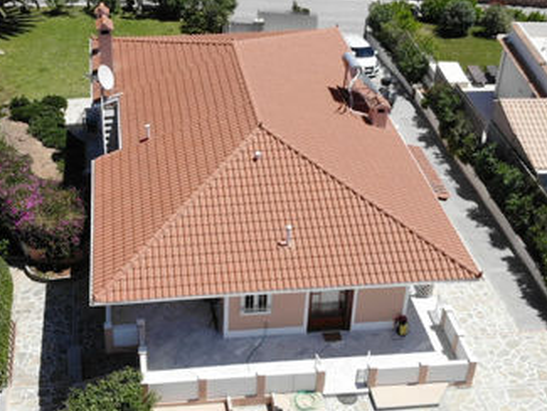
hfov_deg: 36.6
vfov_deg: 28.0
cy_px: 173
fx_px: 822
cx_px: 204
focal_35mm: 52
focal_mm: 4.5
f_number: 2.8
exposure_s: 1/1129
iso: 100
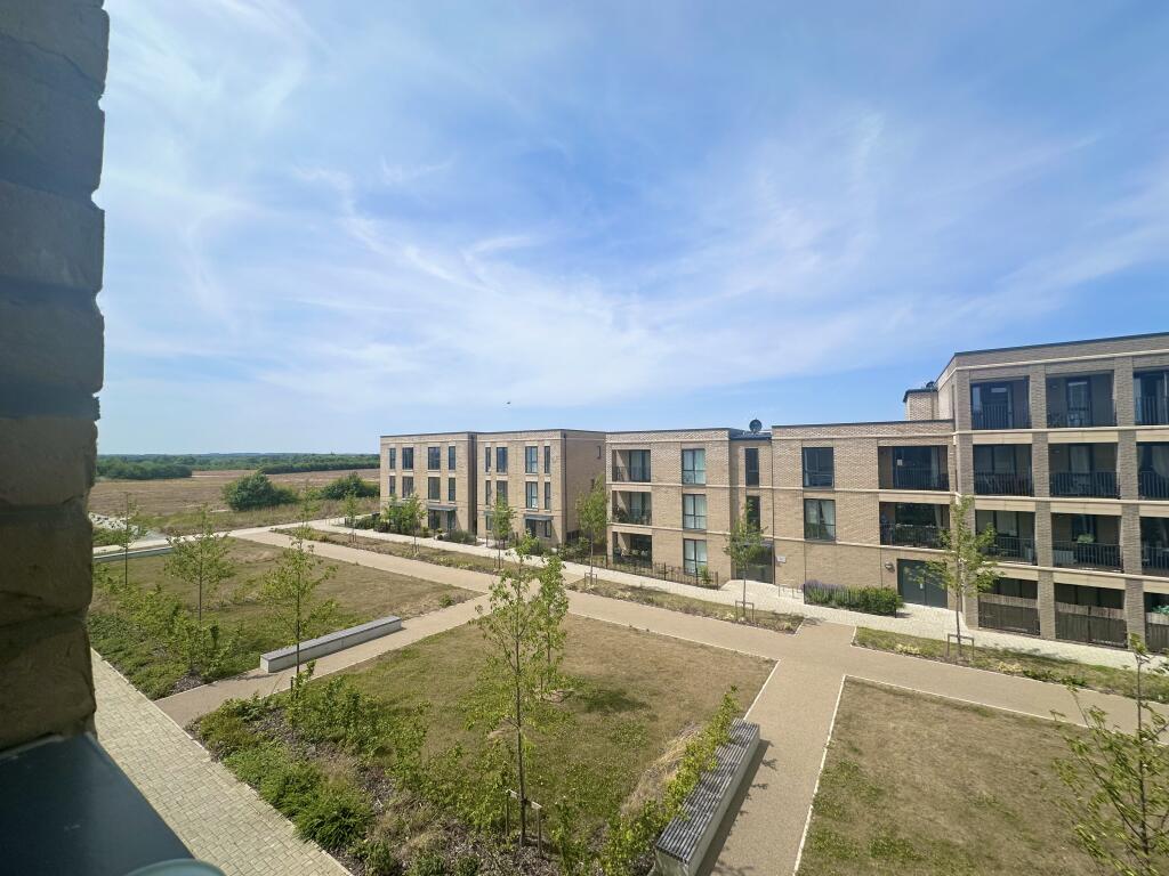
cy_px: 438
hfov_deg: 102.1
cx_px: 584
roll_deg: +0.2
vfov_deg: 85.7
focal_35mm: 14
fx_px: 473
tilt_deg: +2.7
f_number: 2.2
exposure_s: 1/3610
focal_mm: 2.22
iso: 50
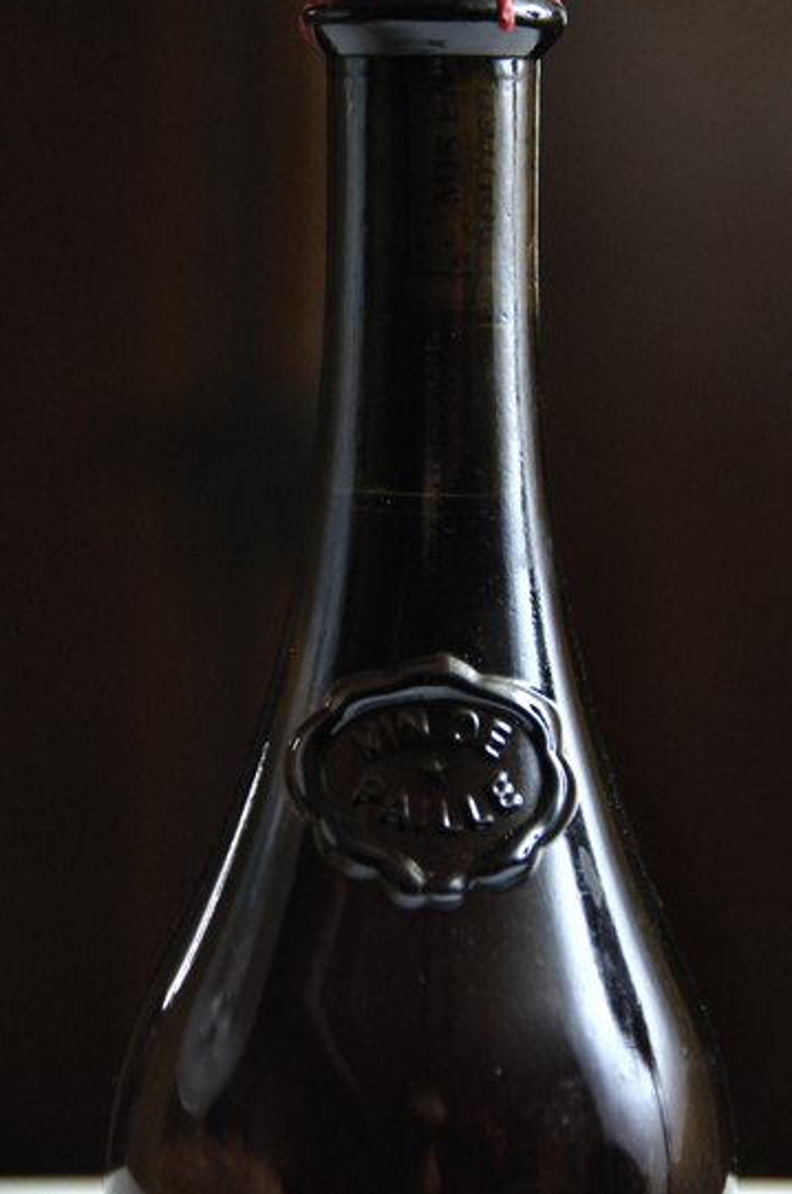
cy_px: 532
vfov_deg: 13.0
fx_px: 5249
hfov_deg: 8.6
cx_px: 430
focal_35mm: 159
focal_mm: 95
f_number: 5.3
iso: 1600
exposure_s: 1/30
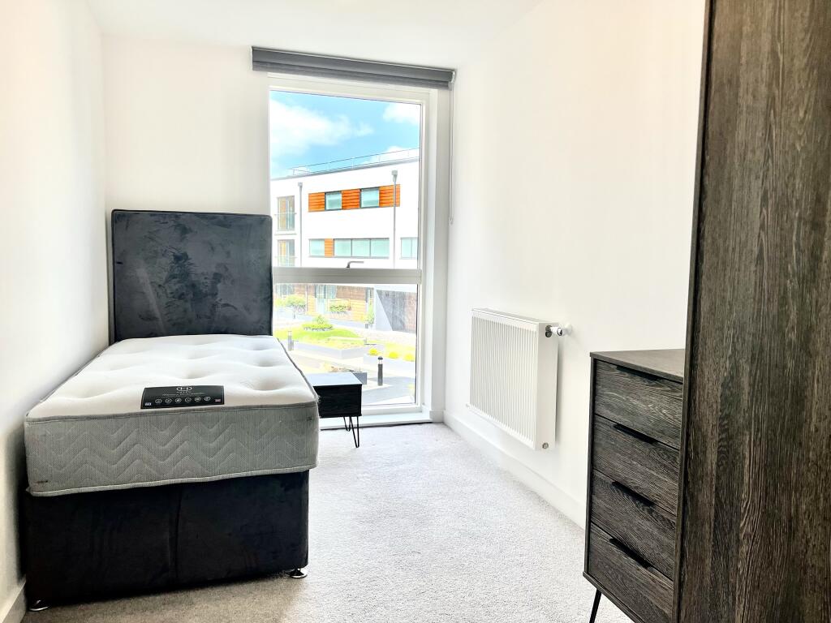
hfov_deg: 67.3
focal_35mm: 26
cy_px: 312
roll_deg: -0.8
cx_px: 416
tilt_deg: -4.9
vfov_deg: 53.1
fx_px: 624
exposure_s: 1/443
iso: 50
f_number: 1.5
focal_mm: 5.7
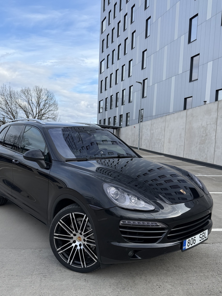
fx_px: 239
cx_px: 101
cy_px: 167
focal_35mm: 28
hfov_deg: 49.7
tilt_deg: -4.0
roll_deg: -2.4
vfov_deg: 63.2
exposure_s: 1/1727
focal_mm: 6.76
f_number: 1.78
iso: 80
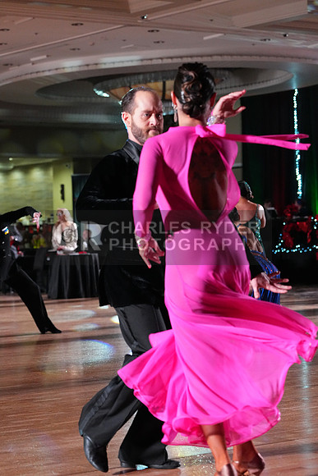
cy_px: 238
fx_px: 1284
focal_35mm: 97
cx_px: 159
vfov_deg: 21.0
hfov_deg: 14.1
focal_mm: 97
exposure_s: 1/400
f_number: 5
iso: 8000
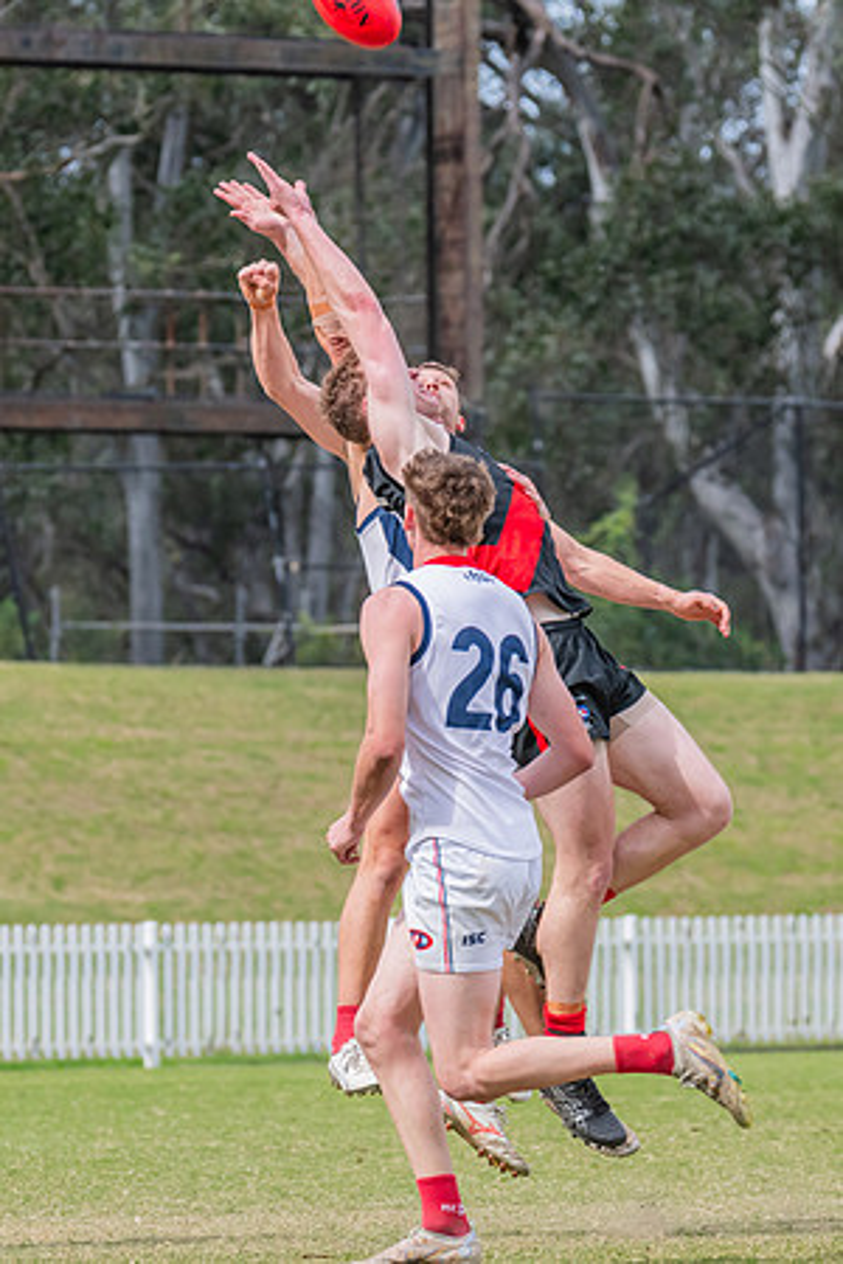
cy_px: 623
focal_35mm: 377
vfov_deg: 5.5
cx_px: 303
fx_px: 13246
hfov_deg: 3.6
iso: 800
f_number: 8
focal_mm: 240
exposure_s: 1/1250
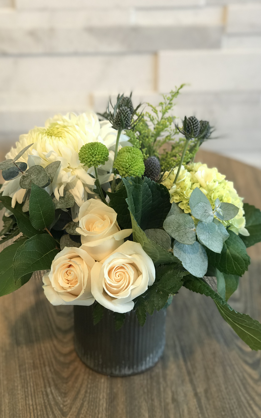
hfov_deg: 21.3
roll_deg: +1.3
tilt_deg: -37.0
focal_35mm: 61
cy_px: 209
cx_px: 119
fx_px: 694
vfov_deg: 33.5
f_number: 2.8
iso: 40
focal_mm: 6.6
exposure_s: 1/60
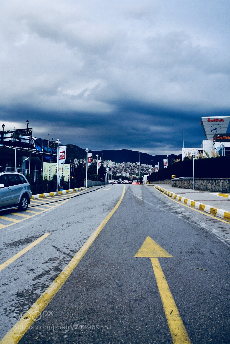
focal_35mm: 35
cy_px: 172
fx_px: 335
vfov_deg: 54.4
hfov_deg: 37.9
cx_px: 115
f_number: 4
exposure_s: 1/1000
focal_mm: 35
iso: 400
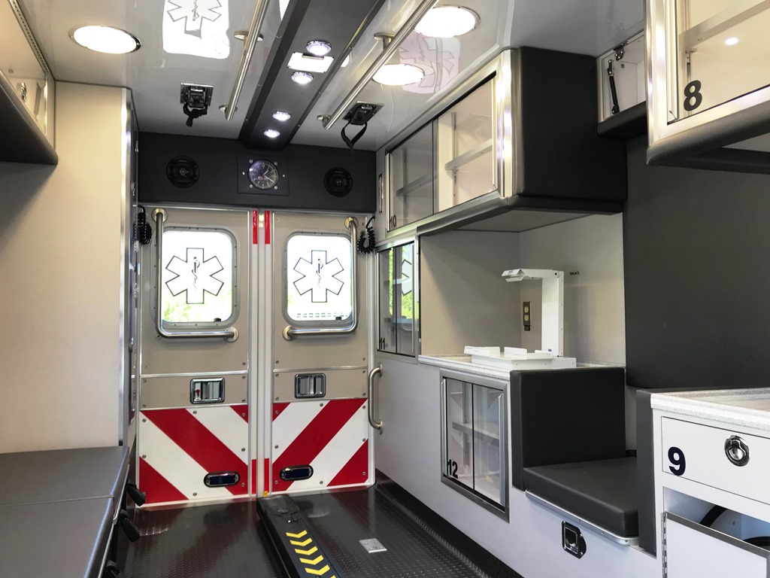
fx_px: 623
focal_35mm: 28
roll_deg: +2.0
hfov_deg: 63.4
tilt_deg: +2.4
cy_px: 289
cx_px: 385
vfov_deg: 49.7
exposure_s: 1/90
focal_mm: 3.99
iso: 40
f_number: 1.8
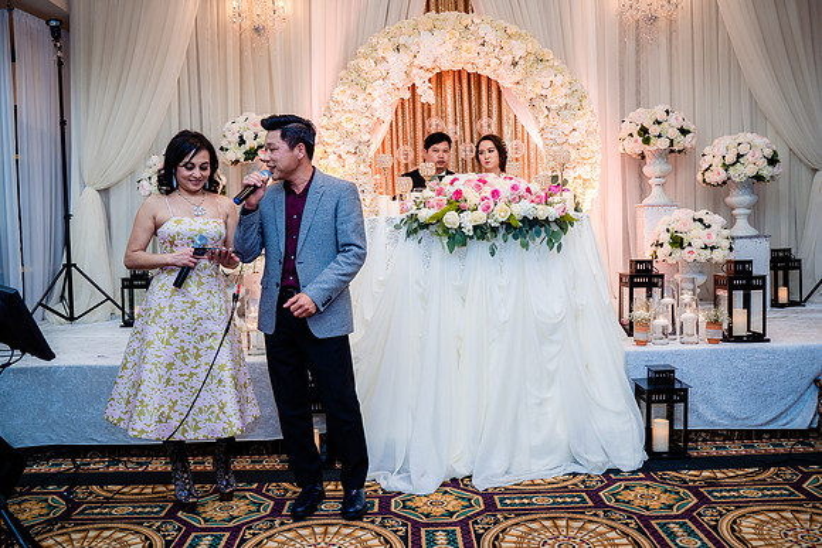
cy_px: 274
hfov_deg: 60.3
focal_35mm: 31
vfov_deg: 42.3
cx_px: 411
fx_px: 708
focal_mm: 31
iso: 1600
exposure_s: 1/160
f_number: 4.5
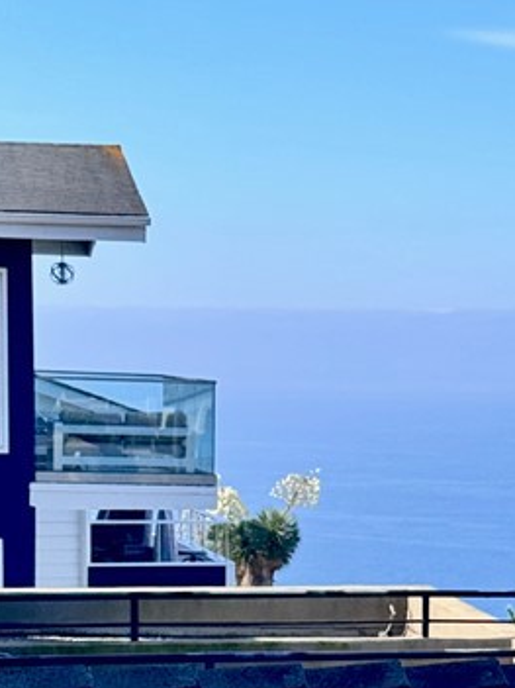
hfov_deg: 10.4
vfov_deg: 14.0
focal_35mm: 140
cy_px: 596
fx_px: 2779
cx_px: 648
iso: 64
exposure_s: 1/4975
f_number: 1.78
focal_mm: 6.76
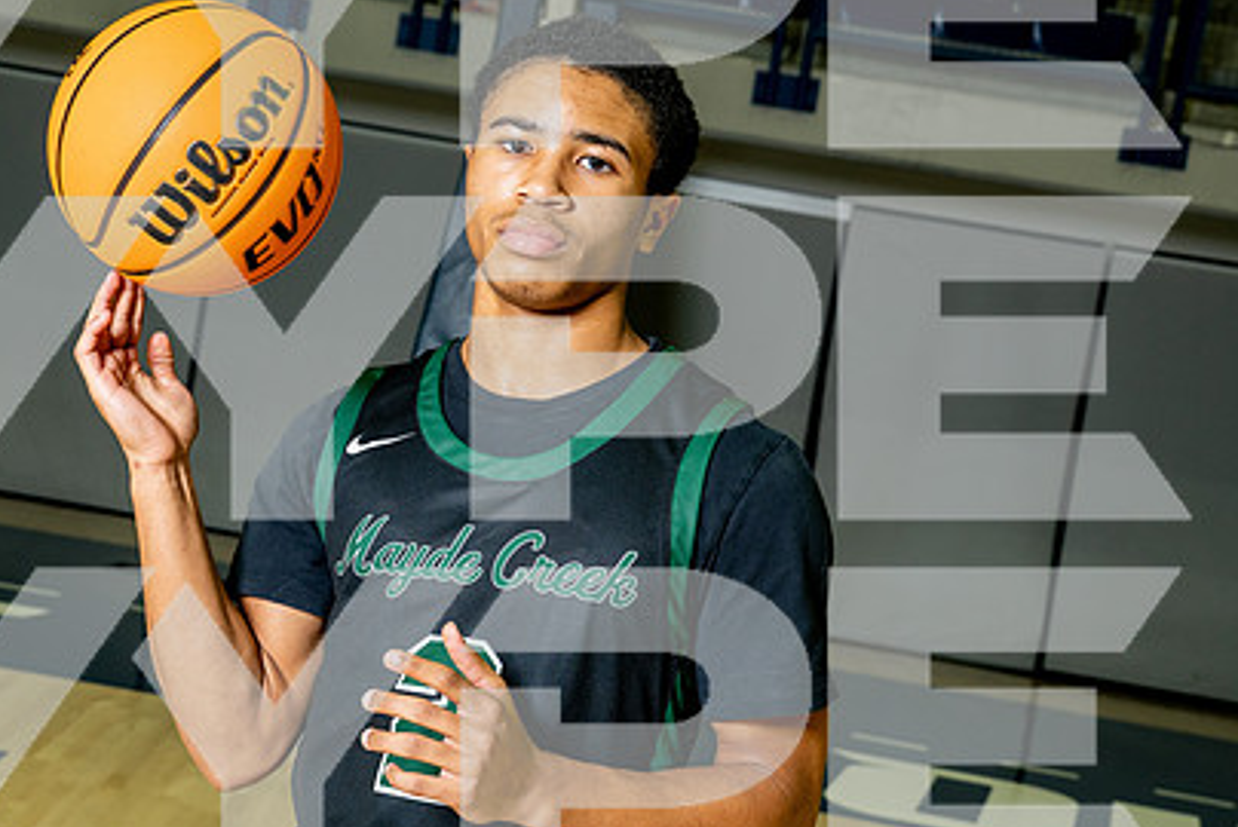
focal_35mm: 66
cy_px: 360
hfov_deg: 30.3
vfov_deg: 20.6
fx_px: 2271
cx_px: 411
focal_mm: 46
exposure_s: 1/250
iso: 640
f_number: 7.1
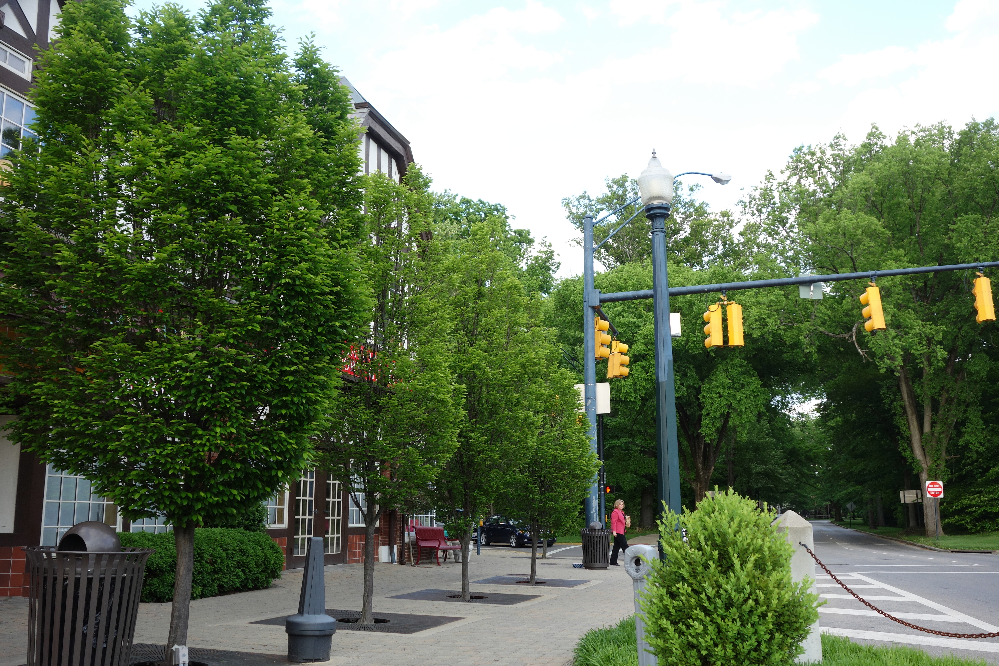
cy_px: 333
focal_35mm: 37
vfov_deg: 35.9
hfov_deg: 51.9
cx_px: 500
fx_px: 1027
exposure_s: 1/100
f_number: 4.5
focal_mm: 13.58
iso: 125
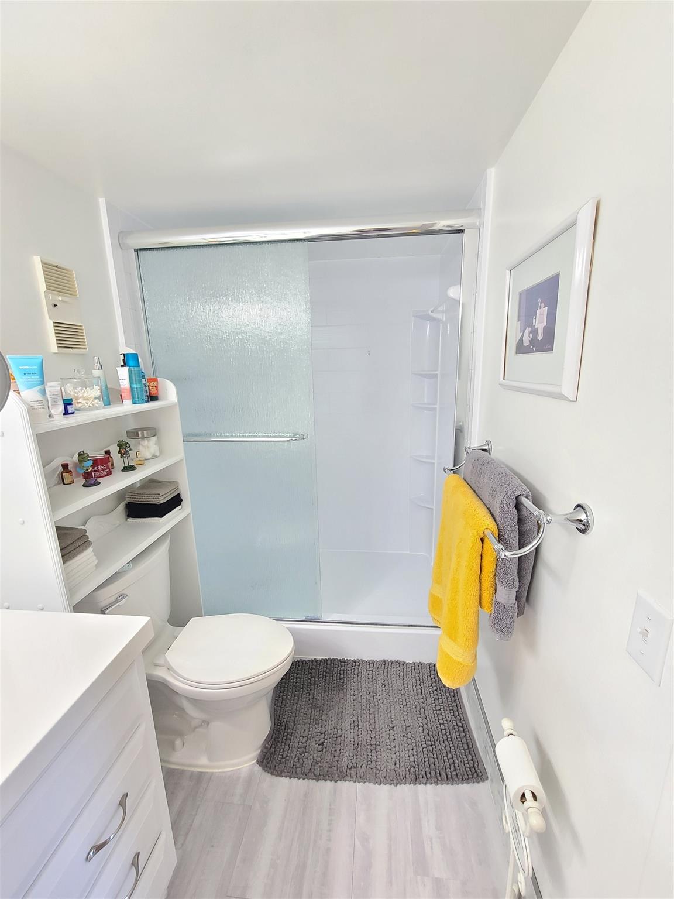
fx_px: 337
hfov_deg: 89.9
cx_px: 337
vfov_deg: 106.2
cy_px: 450
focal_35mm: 13
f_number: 2.2
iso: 400
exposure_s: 1/60
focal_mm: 2.2
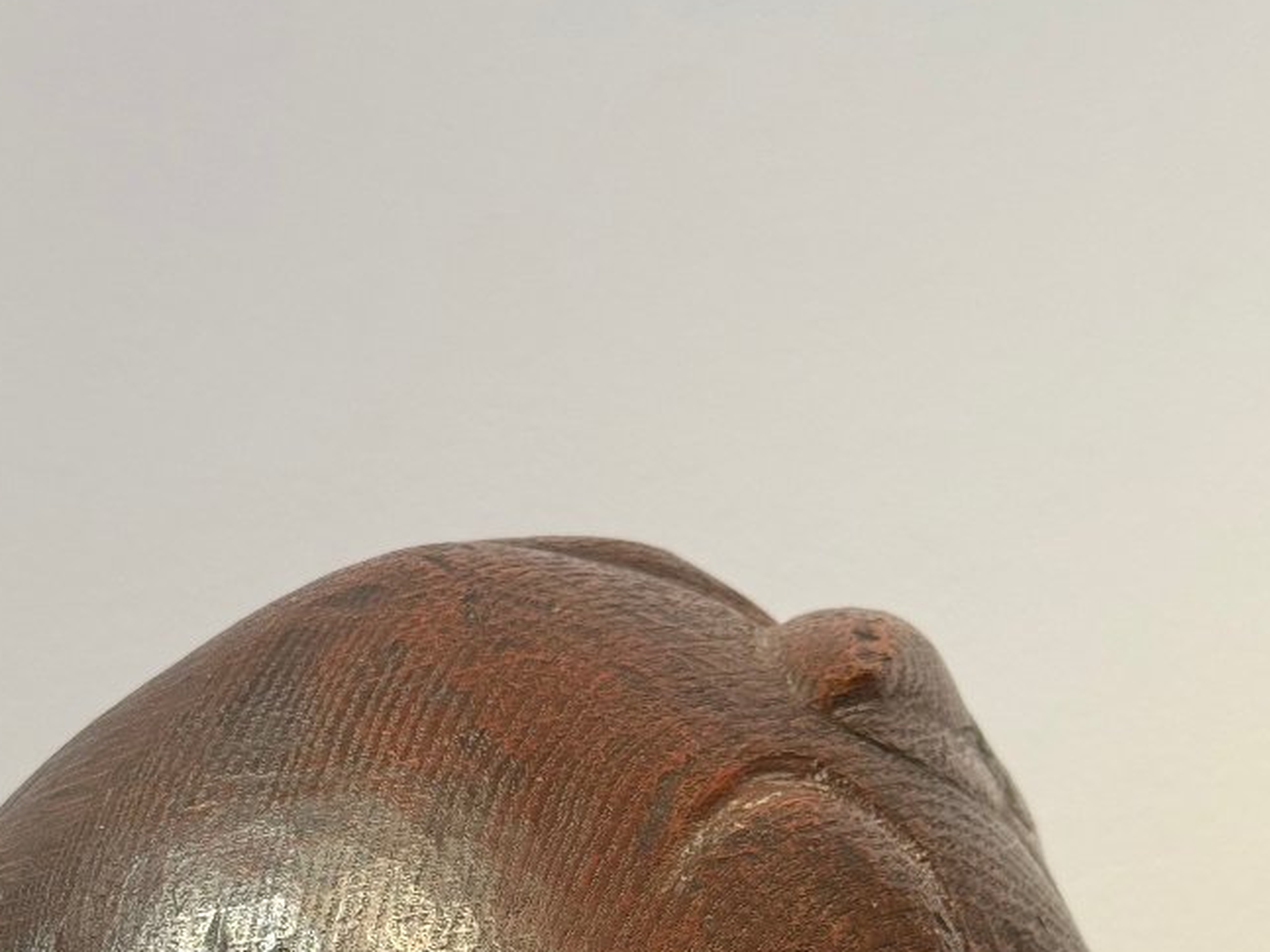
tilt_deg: -11.3
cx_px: 571
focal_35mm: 89
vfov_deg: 16.0
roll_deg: -0.2
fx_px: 3265
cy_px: 1121
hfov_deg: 22.0
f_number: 1.78
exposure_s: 1/50
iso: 125
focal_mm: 6.76
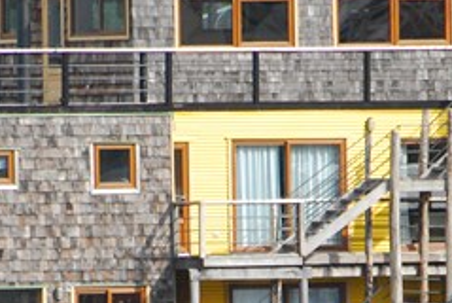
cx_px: 146
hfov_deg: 2.4
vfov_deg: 1.6
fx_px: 10735
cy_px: 259
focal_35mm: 854
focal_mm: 170
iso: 800
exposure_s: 1/2000
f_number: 5.6
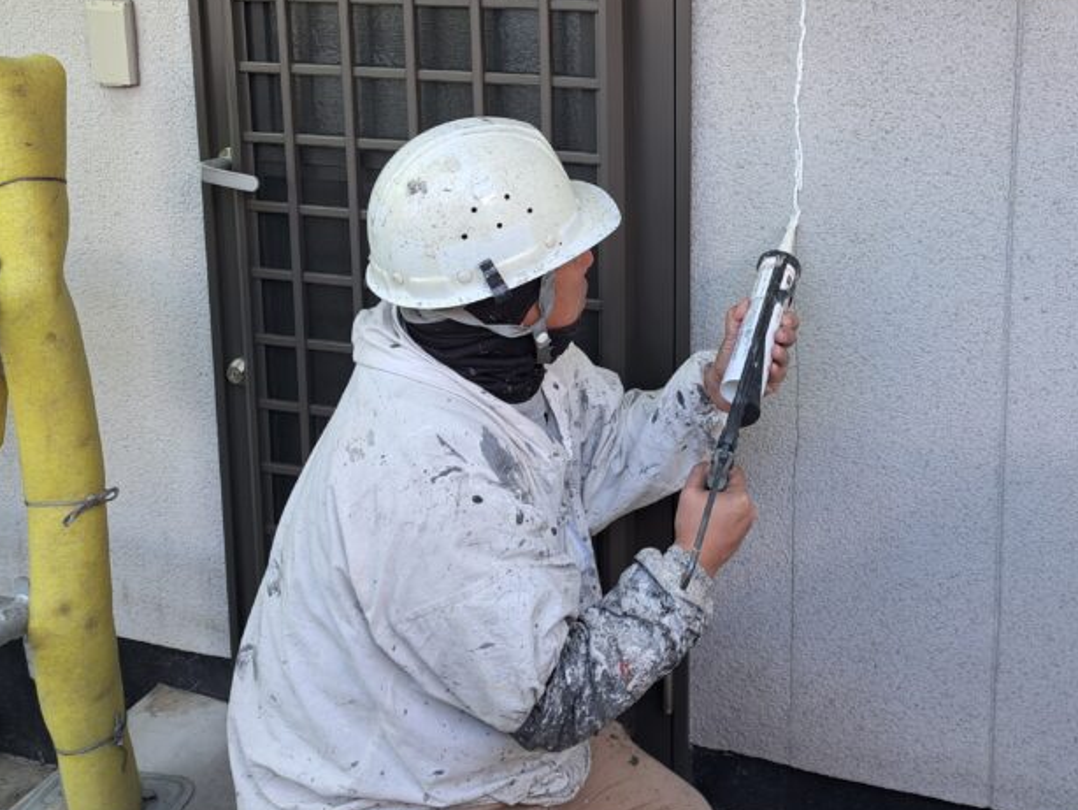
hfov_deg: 45.7
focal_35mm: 40
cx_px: 758
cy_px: 213
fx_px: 1246
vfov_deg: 35.3
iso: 50
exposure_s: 1/50
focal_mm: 5.23
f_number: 1.8
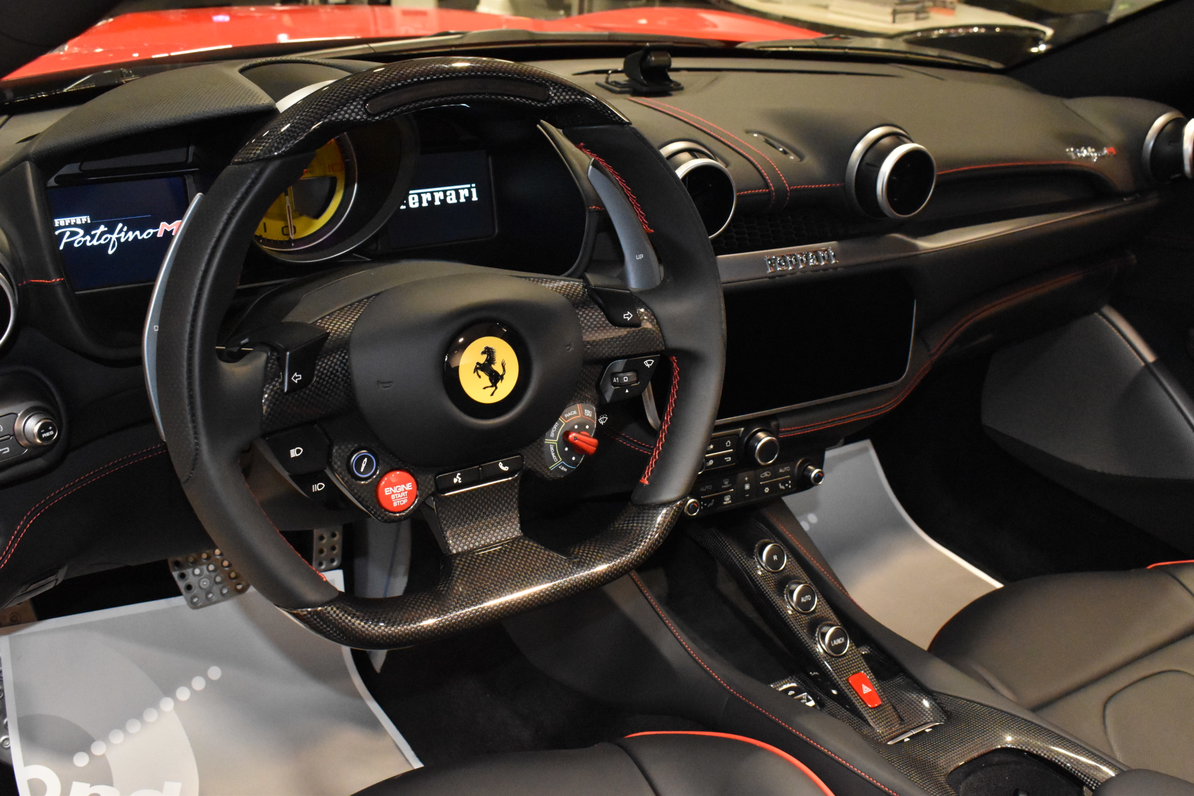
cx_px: 597
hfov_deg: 53.1
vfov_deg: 36.9
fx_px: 1194
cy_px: 398
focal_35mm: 36
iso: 6400
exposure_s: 1/60
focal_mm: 24
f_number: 8
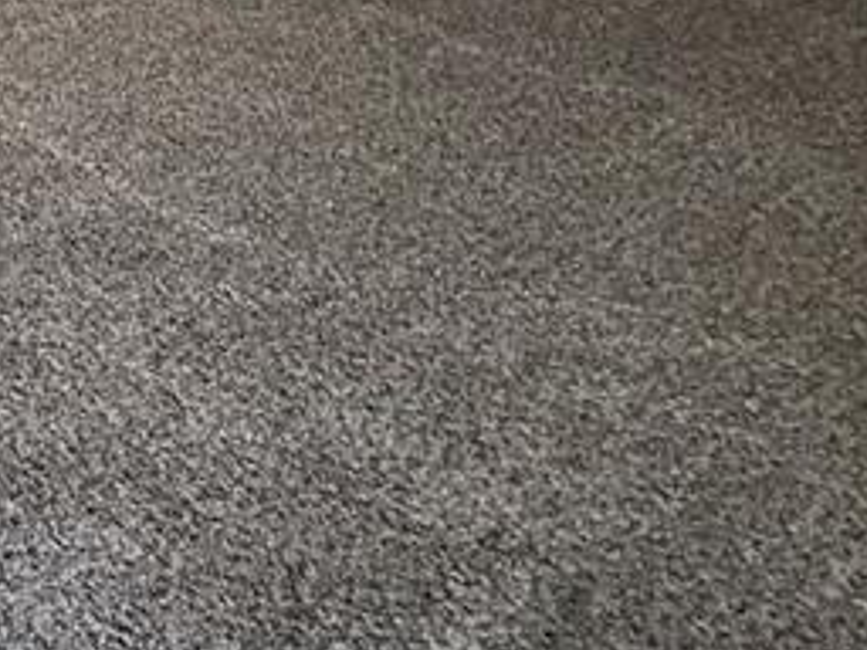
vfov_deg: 19.7
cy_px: -504
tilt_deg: -3.3
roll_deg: +0.1
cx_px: -559
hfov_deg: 23.7
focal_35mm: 56
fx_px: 1403
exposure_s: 1/120
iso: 160
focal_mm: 2.22
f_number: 2.2
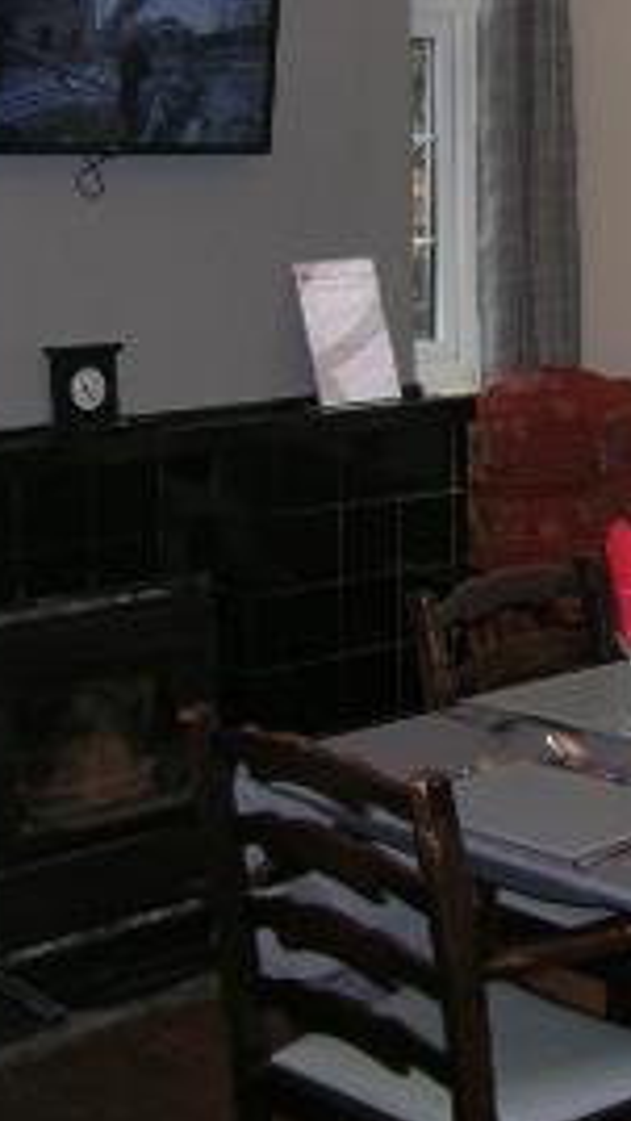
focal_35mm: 69
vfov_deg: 30.3
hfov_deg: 16.9
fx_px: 2050
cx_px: 715
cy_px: 379
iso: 88
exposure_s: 1/60.1
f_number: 2.9
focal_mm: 5.7
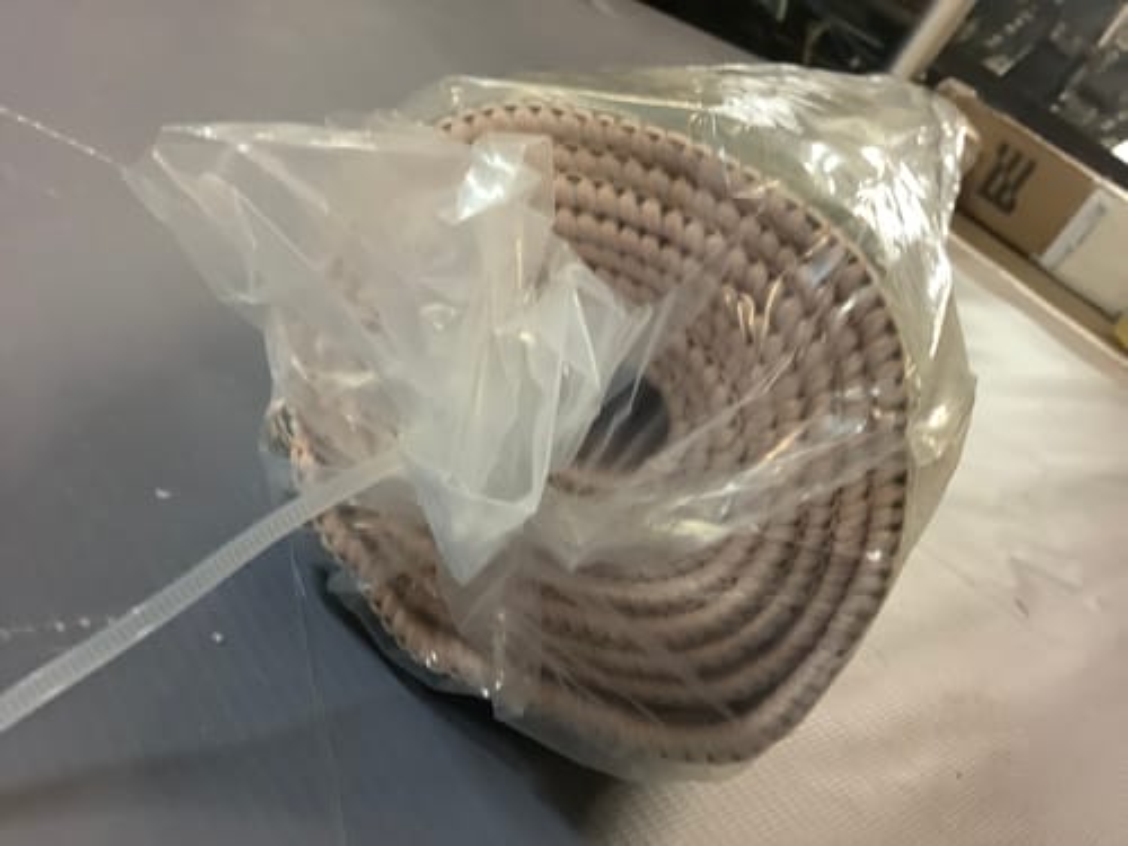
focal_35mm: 31
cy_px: 423
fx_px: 1010
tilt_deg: -27.3
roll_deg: -30.2
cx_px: 564
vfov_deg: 45.4
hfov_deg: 58.4
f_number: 2.4
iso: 250
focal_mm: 3.3
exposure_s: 1/33
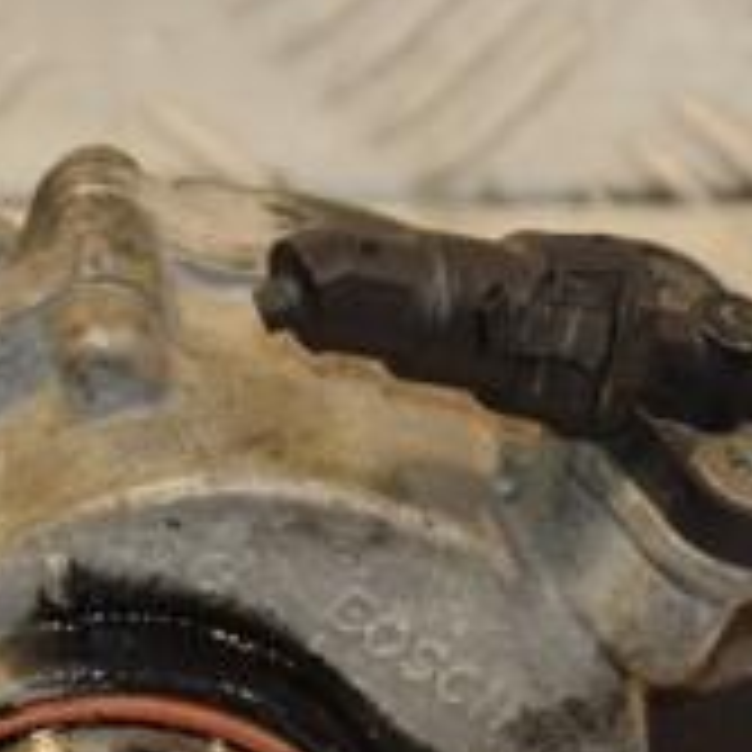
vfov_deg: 3.6
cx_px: 162
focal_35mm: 481
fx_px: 11810
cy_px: 558
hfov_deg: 3.6
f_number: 5.6
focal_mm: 105
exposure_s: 1/125
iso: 800
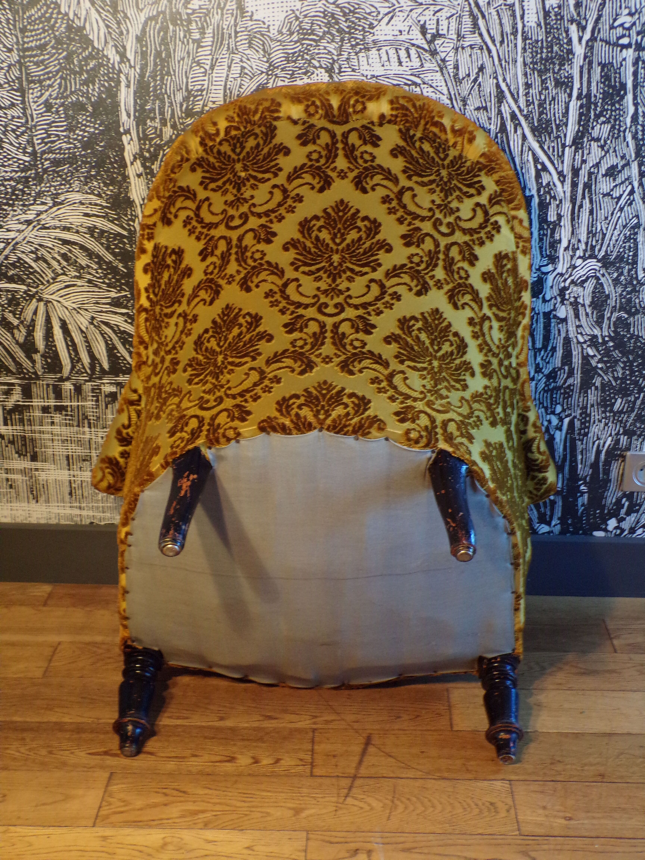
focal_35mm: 42
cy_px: 430
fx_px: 1043
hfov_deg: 34.3
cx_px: 322
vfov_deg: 44.8
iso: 295
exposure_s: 1/17
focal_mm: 7.6
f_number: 3.4
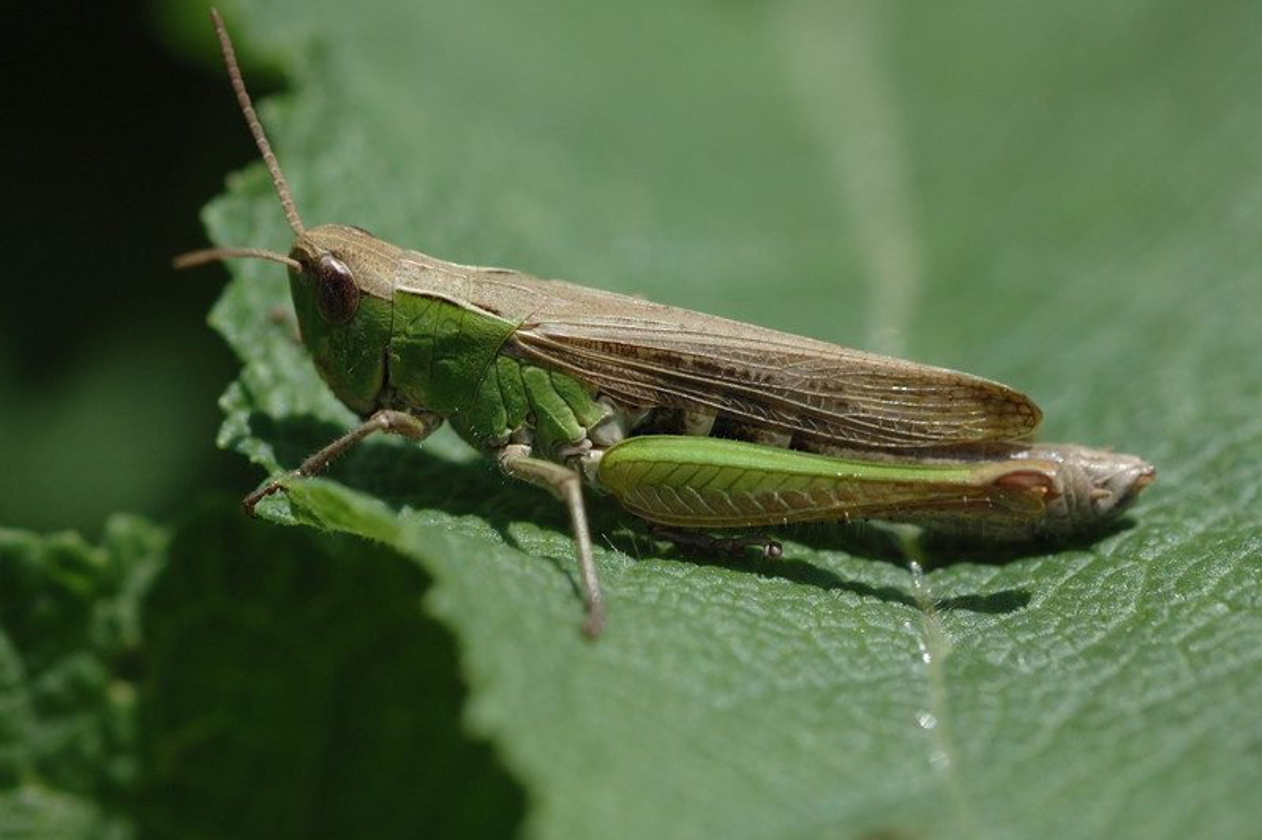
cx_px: 532
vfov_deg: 7.2
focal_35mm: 190
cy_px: 374
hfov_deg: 10.8
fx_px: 6644
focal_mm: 105
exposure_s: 1/640
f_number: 10
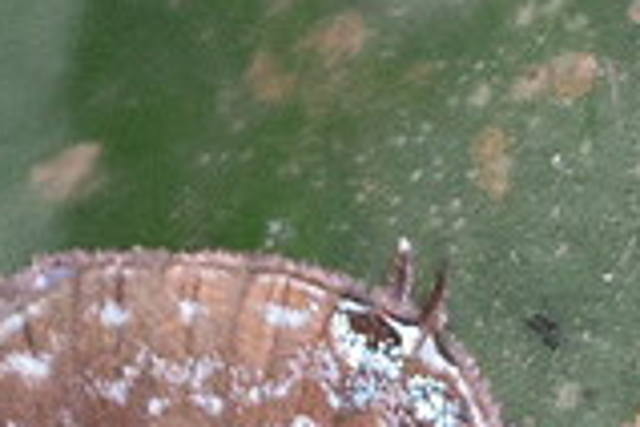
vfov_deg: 0.4
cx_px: 569
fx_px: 59640
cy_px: 742
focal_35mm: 3355
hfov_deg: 0.6
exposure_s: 1/250
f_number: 3.2
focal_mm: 150
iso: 800
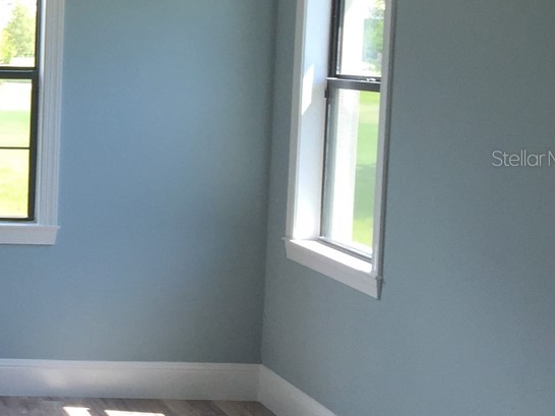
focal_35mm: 85
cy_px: 158
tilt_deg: -5.9
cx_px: -226
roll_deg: -1.7
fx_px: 1362
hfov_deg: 20.4
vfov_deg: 17.3
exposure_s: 1/120
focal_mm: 4.15
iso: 40
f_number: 2.2
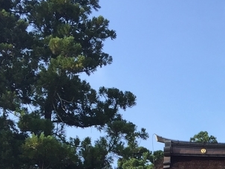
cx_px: 262
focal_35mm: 98
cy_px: 274
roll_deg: -0.4
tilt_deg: +9.6
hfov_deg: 19.0
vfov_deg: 13.9
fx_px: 637
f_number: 2.2
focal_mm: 4.15
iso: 32
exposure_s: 1/920
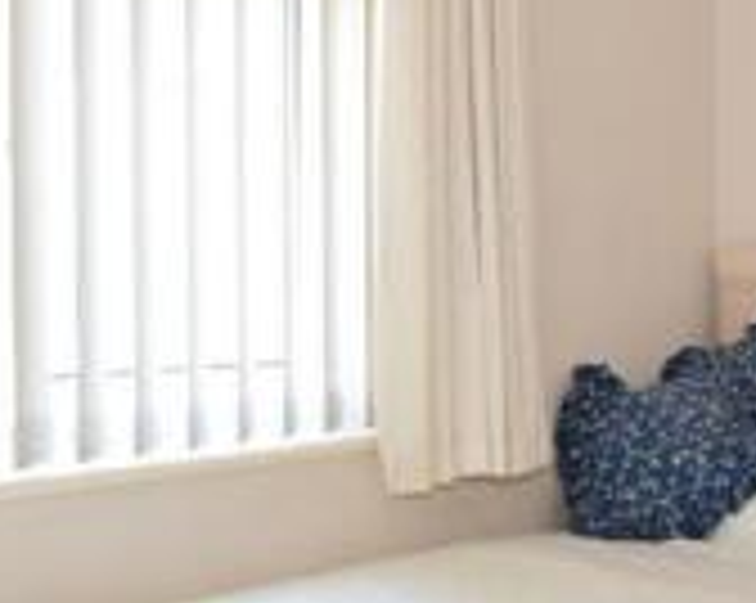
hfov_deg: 33.3
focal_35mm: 55
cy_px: 295
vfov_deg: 27.6
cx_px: 594
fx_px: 1229
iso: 640
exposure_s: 1/25
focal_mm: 10
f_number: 6.3
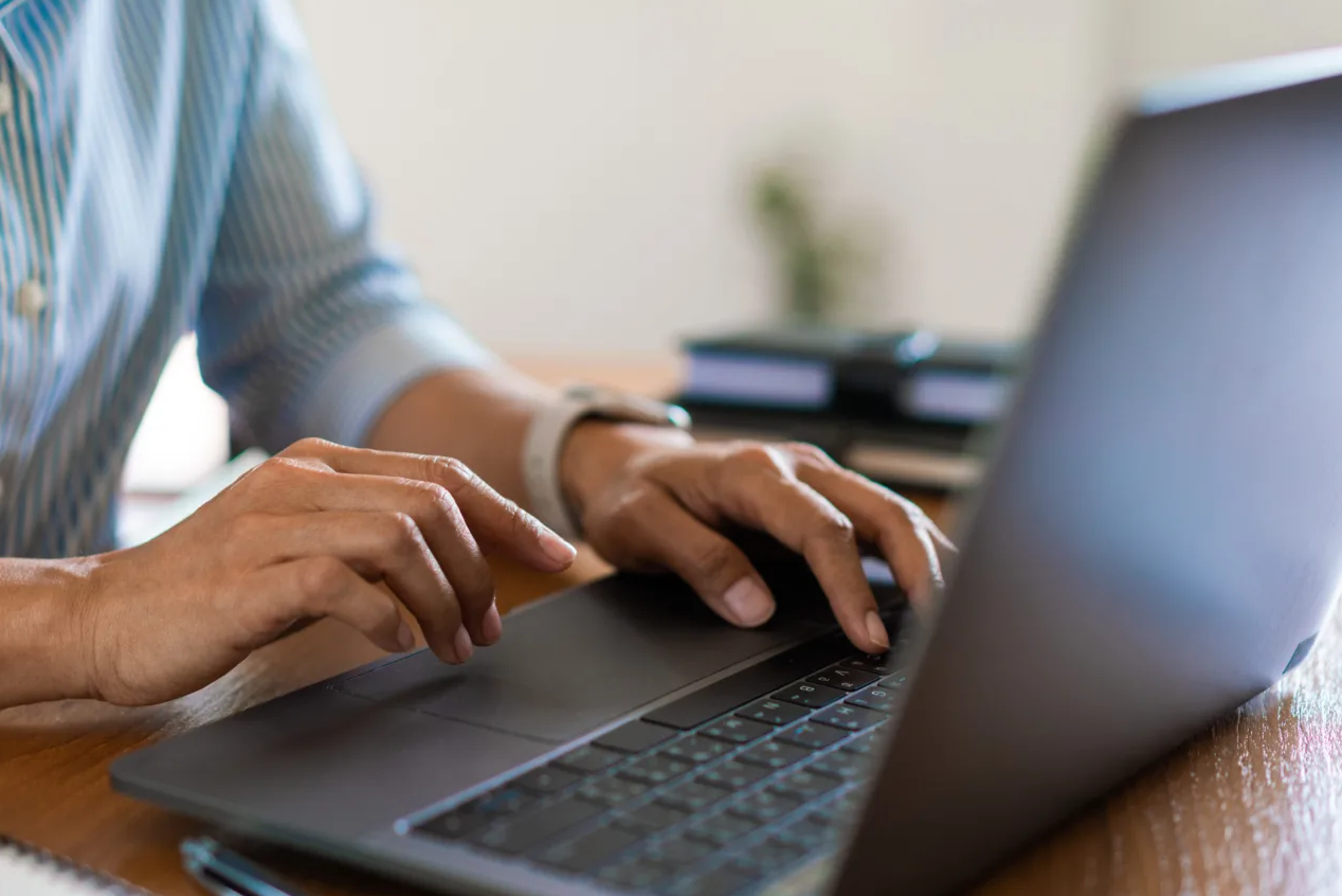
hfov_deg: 29.6
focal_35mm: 68
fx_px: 2535
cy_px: 460
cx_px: 655
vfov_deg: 20.0
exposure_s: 1/125
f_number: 2
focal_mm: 55
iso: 200
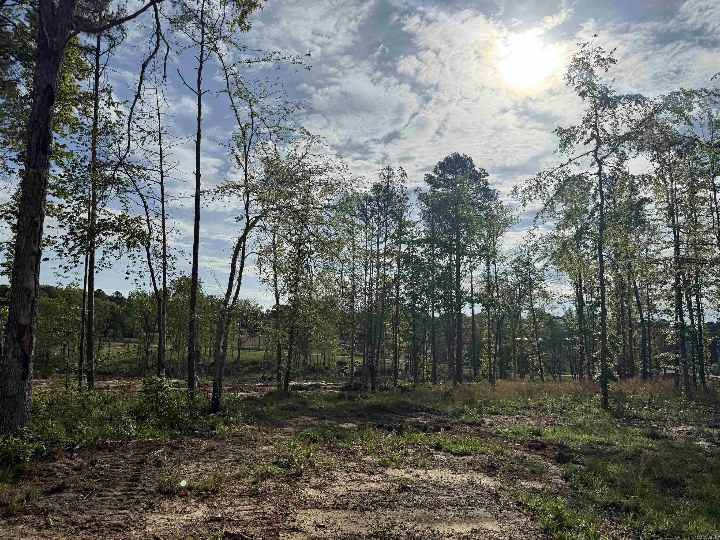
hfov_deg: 71.6
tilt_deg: +7.3
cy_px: 270
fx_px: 499
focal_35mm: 24
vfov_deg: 56.8
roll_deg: -1.7
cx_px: 360
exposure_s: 1/14286
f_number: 1.78
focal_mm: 6.76
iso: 64
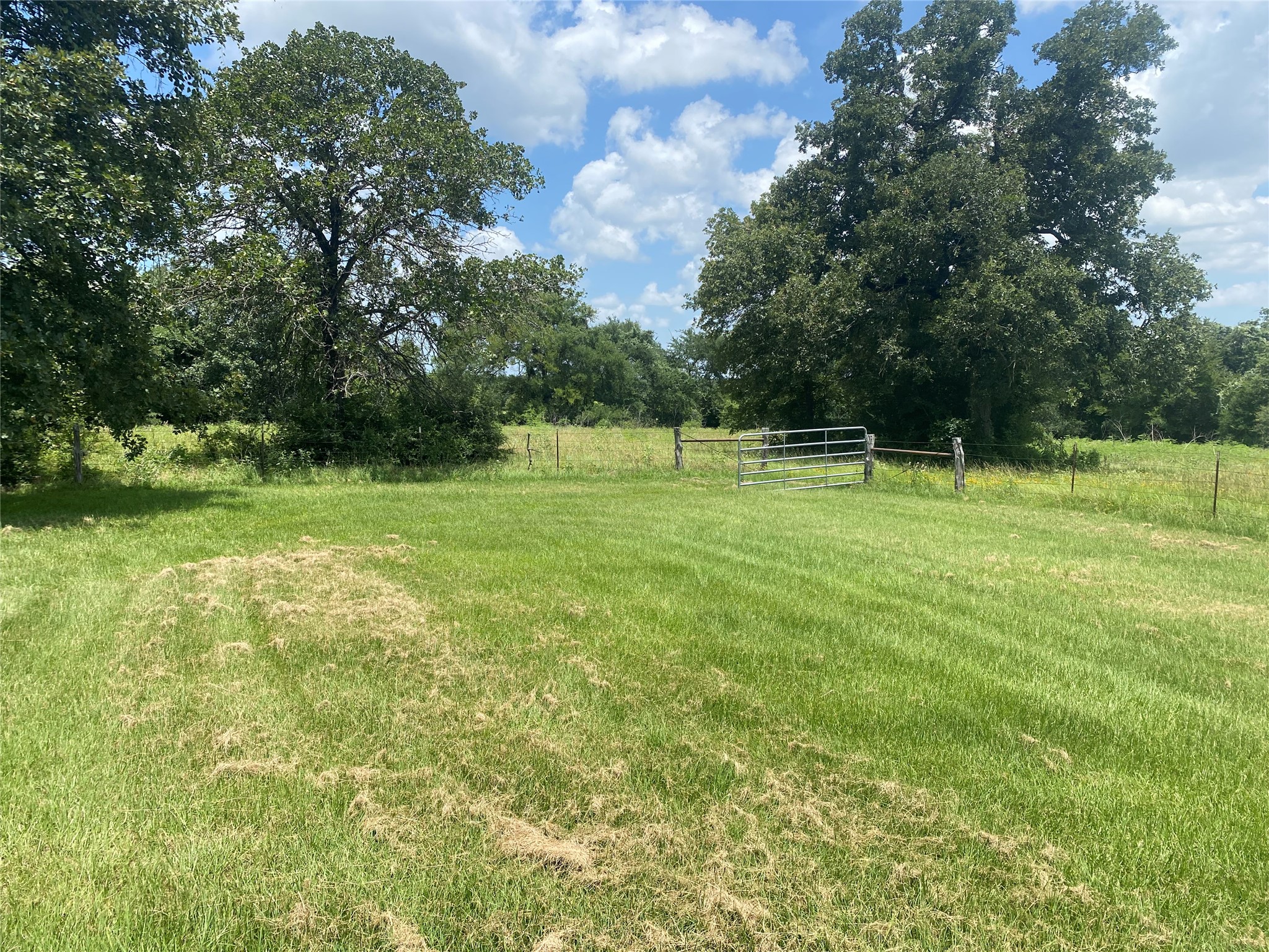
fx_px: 953
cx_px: 634
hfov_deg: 67.3
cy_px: 476
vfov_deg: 53.1
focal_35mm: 26
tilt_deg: -5.1
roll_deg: +0.1
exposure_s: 1/2358
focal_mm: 4.25
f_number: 1.8
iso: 32
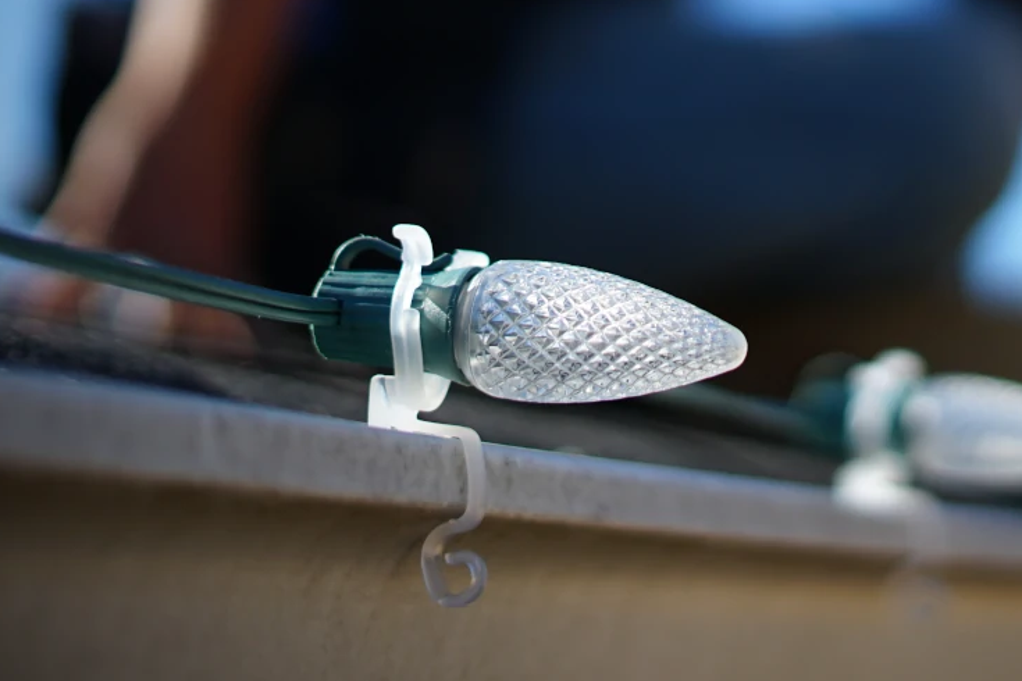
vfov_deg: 13.3
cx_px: 823
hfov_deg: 19.8
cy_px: 24
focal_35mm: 102
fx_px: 2895
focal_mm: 50
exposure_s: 1/5000
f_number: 1.8
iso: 200
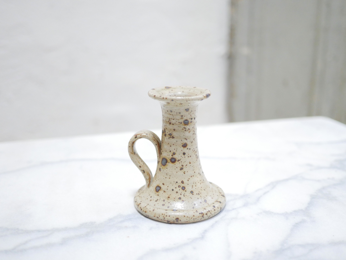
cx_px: 173
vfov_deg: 36.0
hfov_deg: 46.8
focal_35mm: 40
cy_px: 130
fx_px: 400
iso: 1600
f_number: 1.7
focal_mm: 20
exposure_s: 1/60
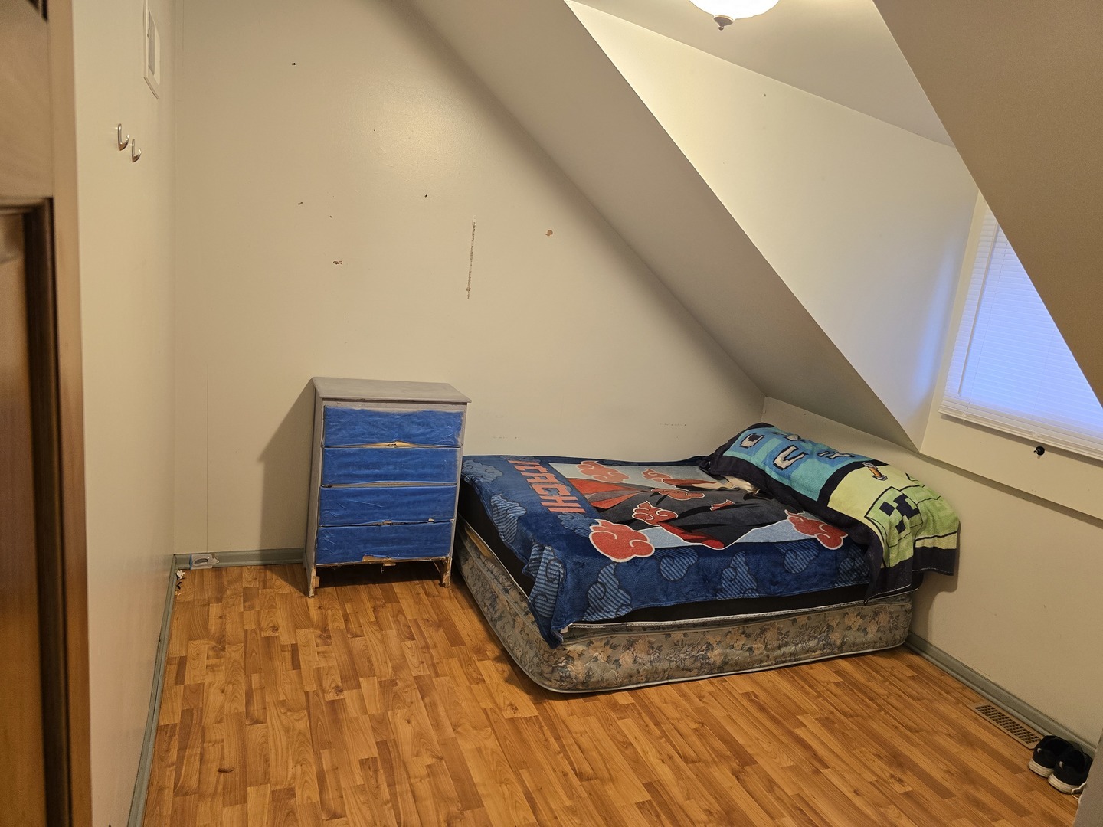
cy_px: 414
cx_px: 552
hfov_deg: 73.9
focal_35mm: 23
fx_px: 733
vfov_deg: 58.9
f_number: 1.7
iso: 250
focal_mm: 6.3
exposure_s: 1/120
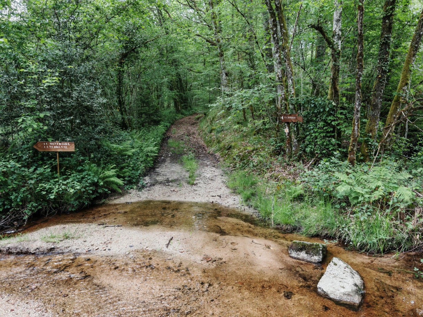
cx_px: 212
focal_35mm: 27
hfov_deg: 65.3
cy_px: 158
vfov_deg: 51.4
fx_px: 330
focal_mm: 6.67
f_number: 1.9
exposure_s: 1/100
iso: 250
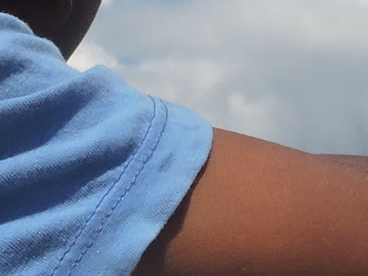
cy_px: 134
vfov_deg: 8.2
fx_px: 1924
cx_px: 334
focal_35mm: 181
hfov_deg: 10.9
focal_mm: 4.3
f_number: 4.2
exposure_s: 1/1250
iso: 100
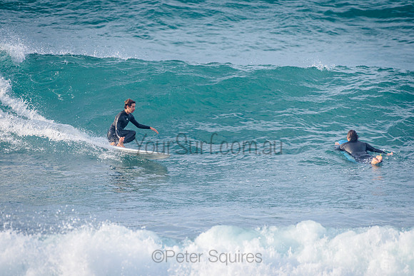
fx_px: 7044
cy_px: 121
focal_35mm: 612
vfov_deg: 2.2
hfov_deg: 3.4
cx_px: 164
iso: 400
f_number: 5.6
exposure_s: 1/2000
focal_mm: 500
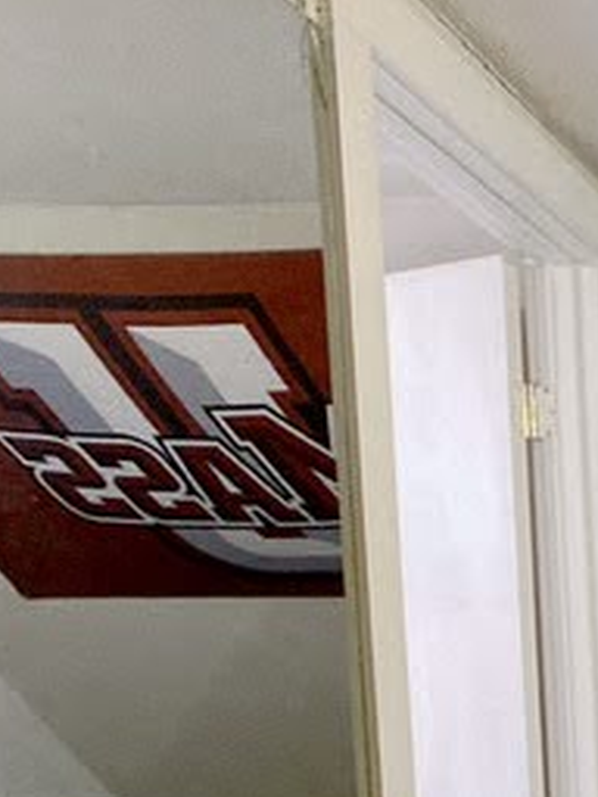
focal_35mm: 112
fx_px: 2580
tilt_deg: -8.0
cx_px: 1255
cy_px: 1090
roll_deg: +0.4
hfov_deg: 11.7
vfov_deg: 16.4
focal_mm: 3.99
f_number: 1.8
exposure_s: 1/35
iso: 400
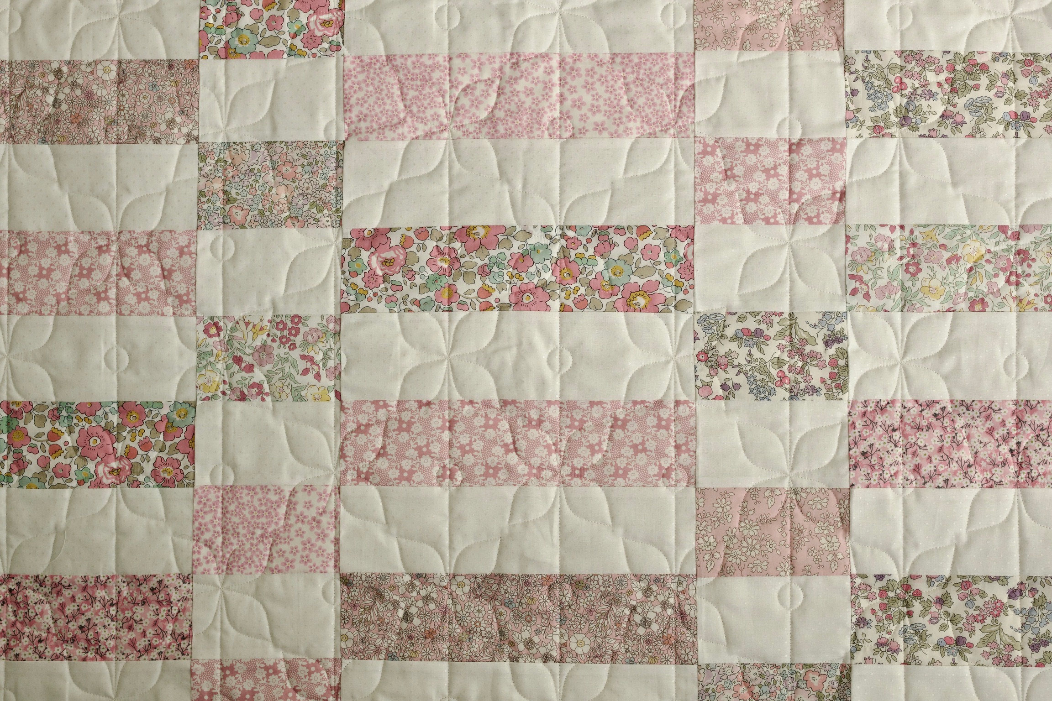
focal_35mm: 40
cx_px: 526
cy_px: 350
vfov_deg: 33.0
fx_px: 1183
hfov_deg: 47.9
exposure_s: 1/125
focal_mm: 27
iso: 400
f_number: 5
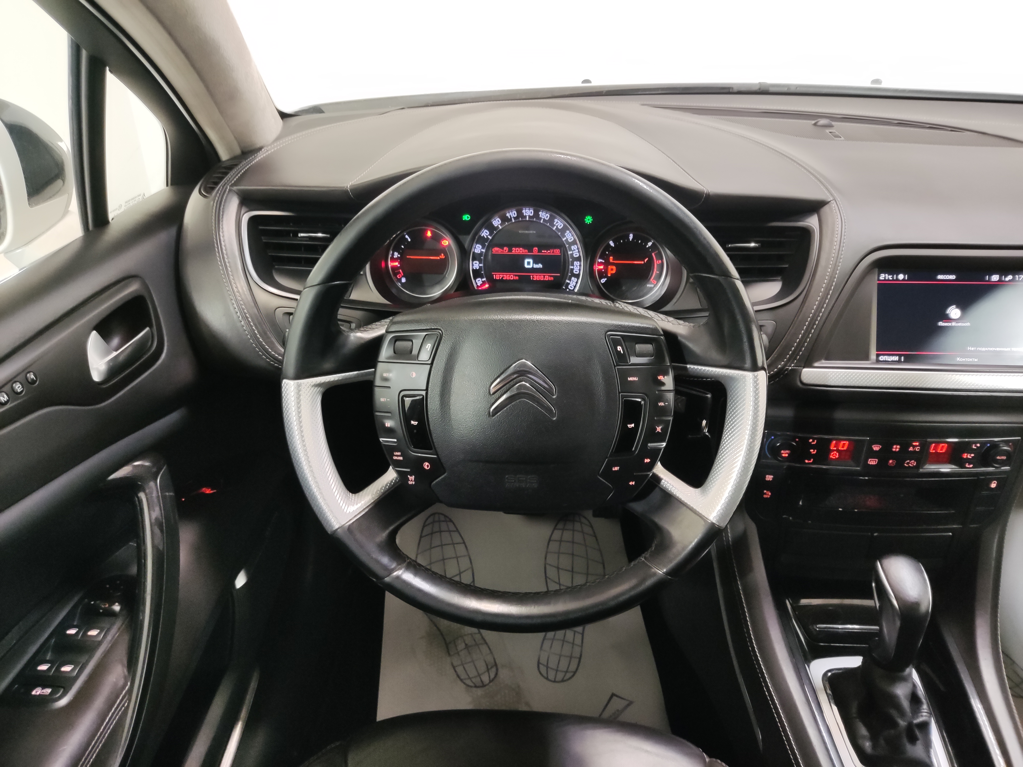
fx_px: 768
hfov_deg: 67.3
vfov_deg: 53.1
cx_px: 512
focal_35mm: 26
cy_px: 384
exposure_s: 1/33
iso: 325
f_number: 1.79
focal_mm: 4.74
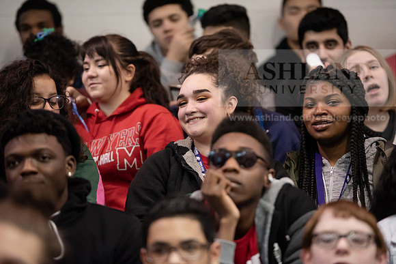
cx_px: 198
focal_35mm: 175
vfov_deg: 7.9
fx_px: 1925
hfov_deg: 11.7
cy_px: 132
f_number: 2.8
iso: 4000
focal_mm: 175
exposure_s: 1/200
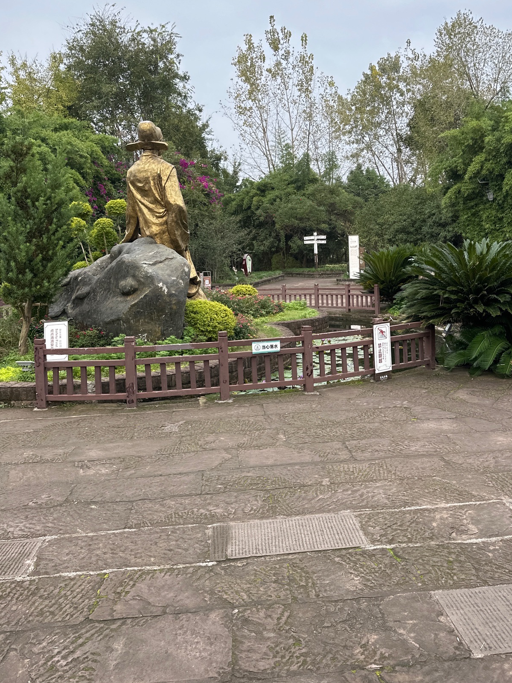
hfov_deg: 46.7
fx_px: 592
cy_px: 304
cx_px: 282
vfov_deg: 59.8
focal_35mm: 30
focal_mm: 6.86
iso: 80
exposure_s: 1/555
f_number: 1.78
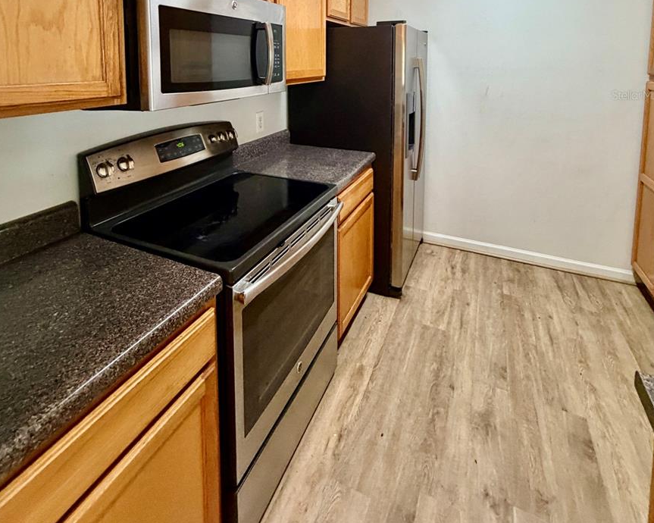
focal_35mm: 19
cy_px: 95
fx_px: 368
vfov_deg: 63.8
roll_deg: +0.0
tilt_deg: -4.3
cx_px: 324
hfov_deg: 83.3
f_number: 2.2
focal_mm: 2.22
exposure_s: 1/60
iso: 400
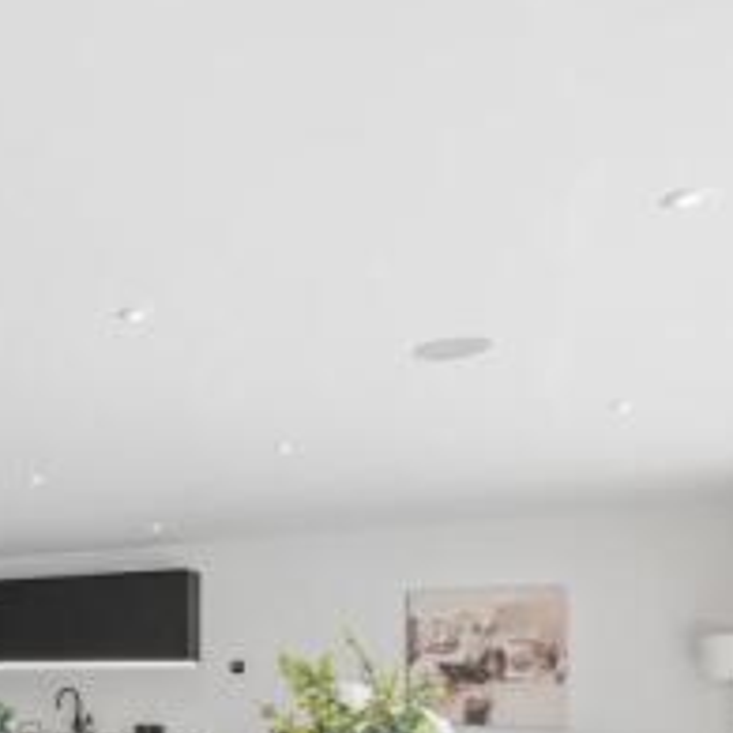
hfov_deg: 34.6
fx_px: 958
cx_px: -118
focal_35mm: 40
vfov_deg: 38.6
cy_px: 678
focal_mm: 14
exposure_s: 1/15
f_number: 10
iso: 100
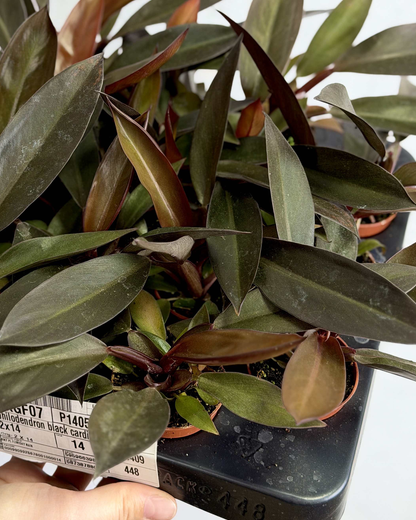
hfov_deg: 21.2
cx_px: 150
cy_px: 187
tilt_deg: -18.0
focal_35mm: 72
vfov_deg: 26.3
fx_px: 1108
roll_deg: +0.2
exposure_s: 1/121
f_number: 1.78
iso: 80
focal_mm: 6.76
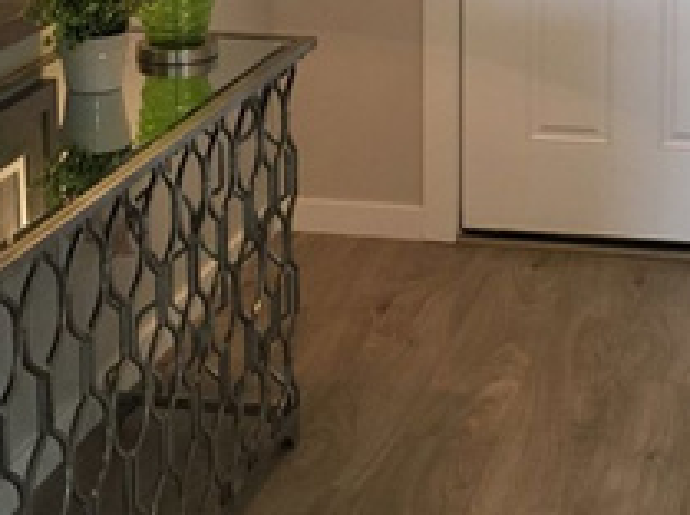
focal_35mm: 89
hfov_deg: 21.8
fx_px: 1771
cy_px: -66
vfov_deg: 16.0
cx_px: 551
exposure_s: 1/30
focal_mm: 4.15
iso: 125
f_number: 2.2
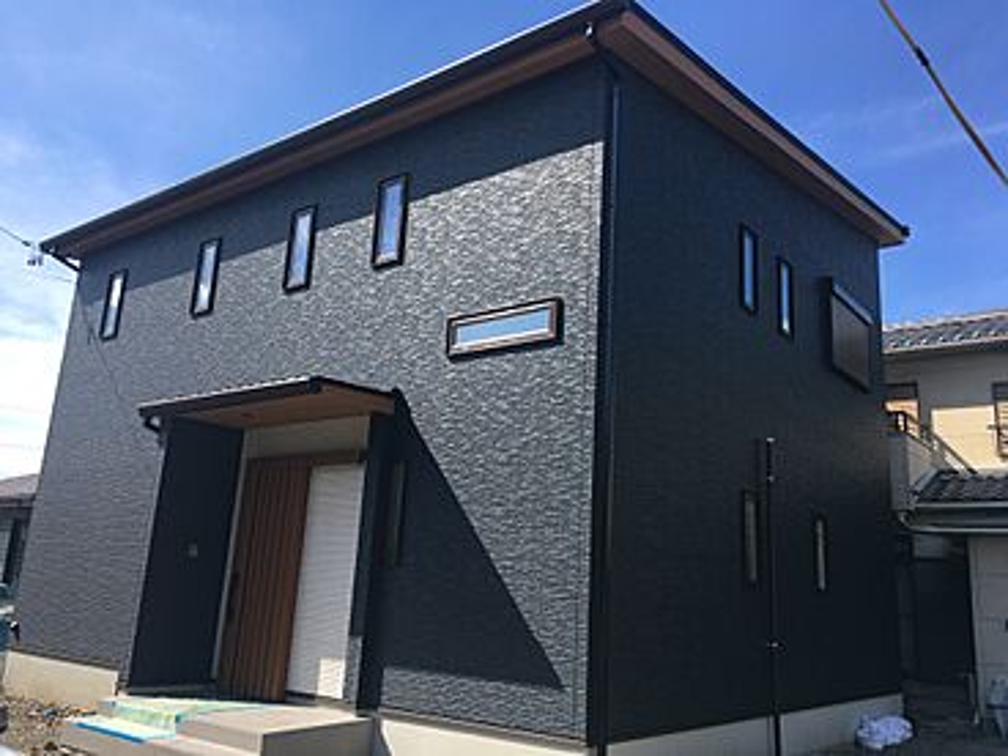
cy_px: 378
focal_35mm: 29
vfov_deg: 48.2
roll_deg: -2.9
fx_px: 844
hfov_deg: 61.7
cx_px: 504
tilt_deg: +14.0
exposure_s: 1/855
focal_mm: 4.15
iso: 25
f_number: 2.2
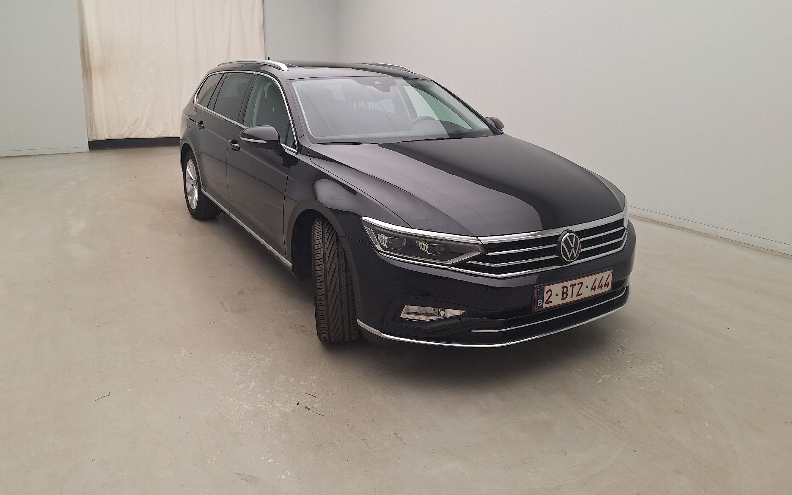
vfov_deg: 48.9
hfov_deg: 72.5
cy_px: 192
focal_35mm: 25
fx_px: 540
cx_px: 386
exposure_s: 1/115
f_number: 1.8
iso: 40
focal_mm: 5.54
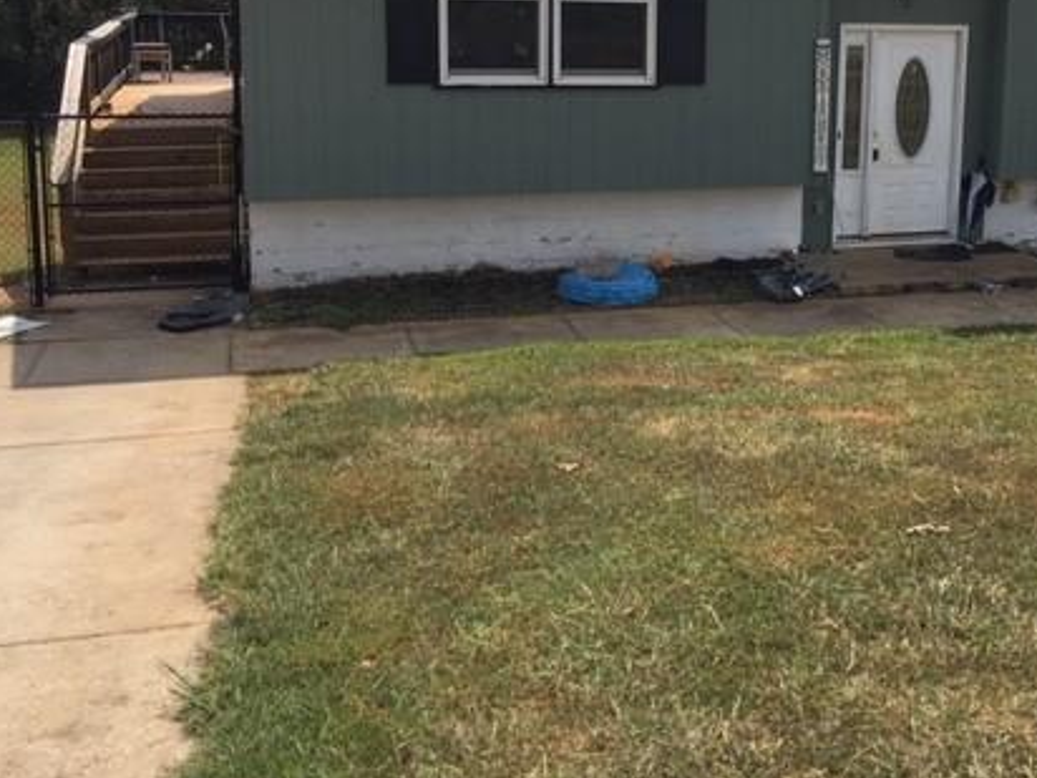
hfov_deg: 41.1
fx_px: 1348
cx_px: 753
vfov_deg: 31.5
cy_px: 184
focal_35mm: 45
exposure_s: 1/1326
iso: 25
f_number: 2.2
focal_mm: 4.15
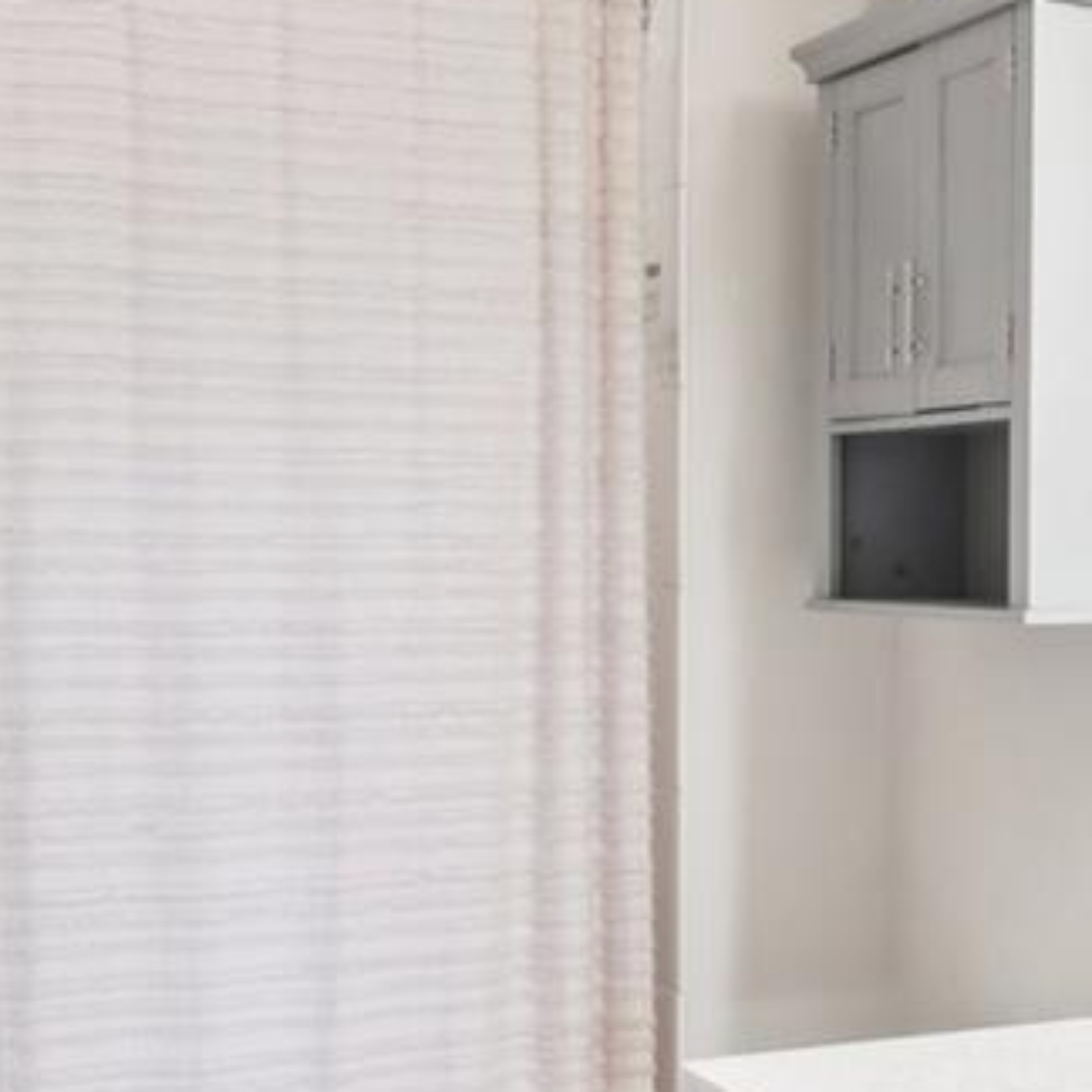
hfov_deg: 24.0
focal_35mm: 63
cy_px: 667
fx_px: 2248
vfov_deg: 27.2
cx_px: 1416
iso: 400
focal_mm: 10
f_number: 8
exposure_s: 1/15
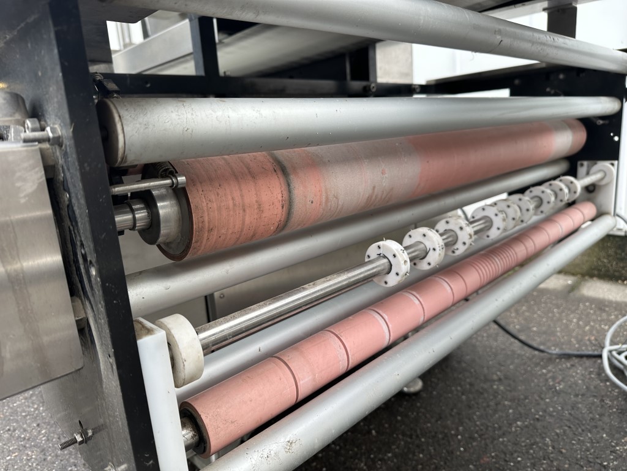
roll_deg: +4.8
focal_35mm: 24
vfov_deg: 56.8
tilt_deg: -12.3
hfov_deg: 71.6
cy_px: 236
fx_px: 435
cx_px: 314
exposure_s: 1/131
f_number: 1.78
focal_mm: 6.86
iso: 64
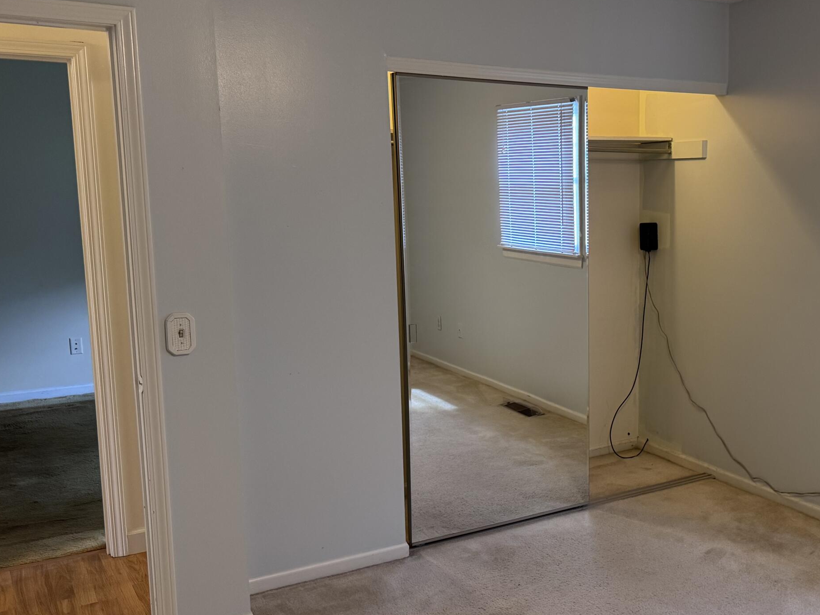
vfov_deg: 36.8
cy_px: 330
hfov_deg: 46.1
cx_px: 619
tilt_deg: -9.0
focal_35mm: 39
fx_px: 924
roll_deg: -0.7
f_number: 1.78
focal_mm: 6.76
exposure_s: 1/60
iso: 200
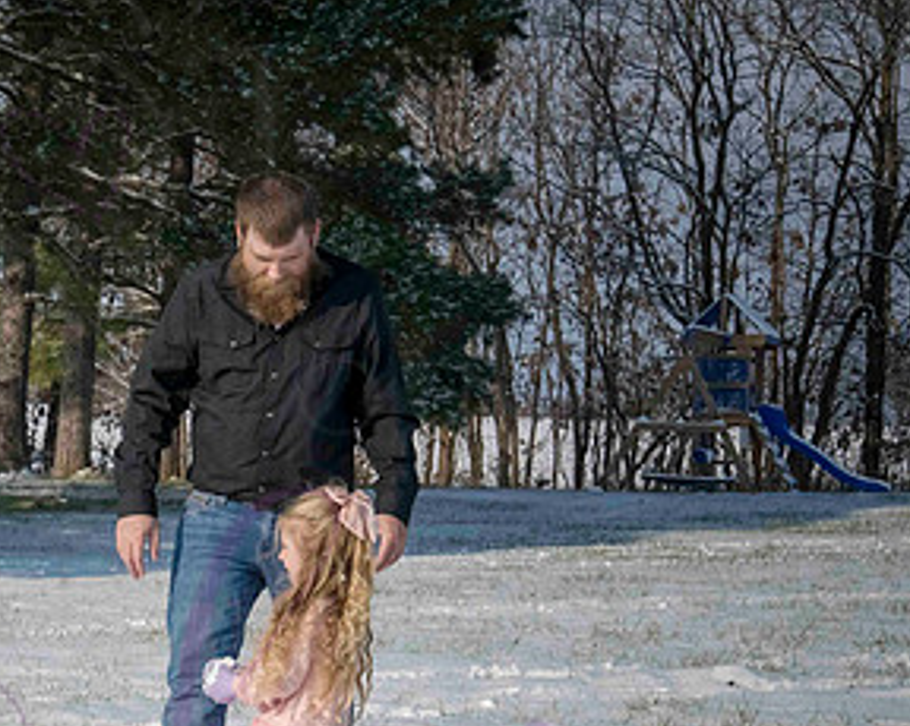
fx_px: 2853
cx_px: 82
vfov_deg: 14.5
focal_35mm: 106
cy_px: 551
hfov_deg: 17.8
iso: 800
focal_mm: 56
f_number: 14
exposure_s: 1/2000
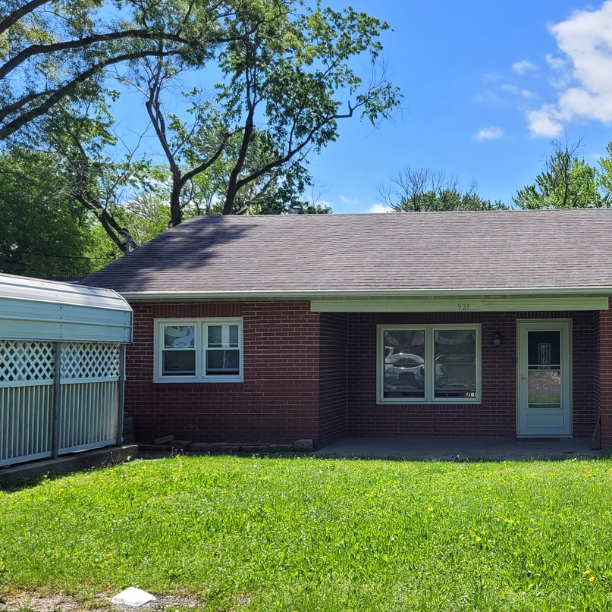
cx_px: 487
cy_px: 321
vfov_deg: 40.9
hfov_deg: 39.4
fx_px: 820
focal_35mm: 41
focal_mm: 5.4
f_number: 1.8
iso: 40
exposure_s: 1/1505
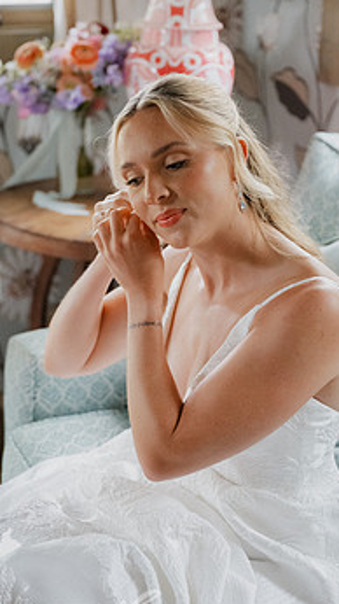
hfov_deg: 14.7
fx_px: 1311
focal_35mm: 82
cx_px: 108
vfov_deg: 25.9
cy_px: 319
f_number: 2.8
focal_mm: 60
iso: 4500
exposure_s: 1/160
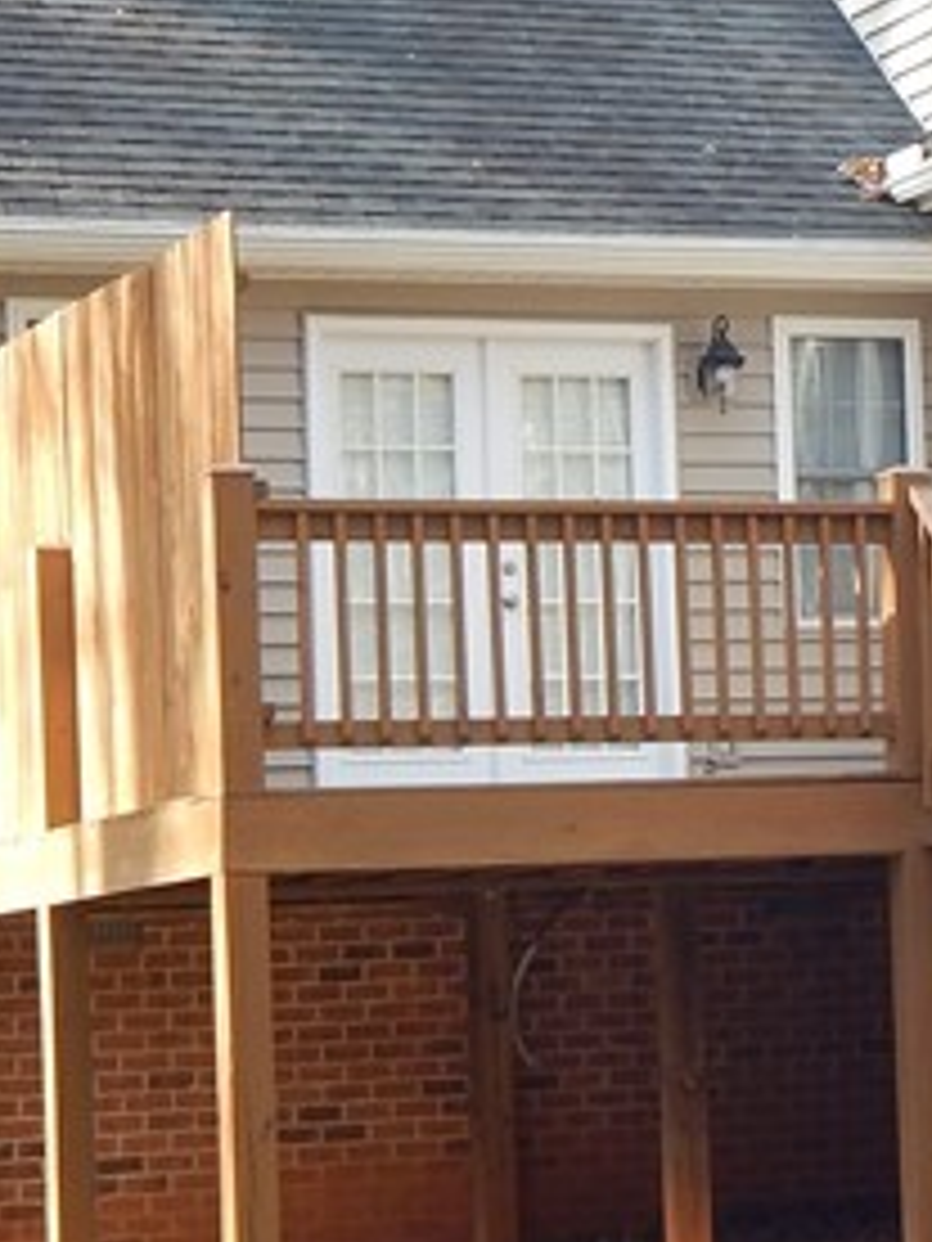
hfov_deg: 10.2
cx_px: 1405
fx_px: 5062
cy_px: 490
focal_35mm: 141
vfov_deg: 14.0
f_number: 3.4
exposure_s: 1/125
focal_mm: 6.8
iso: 125
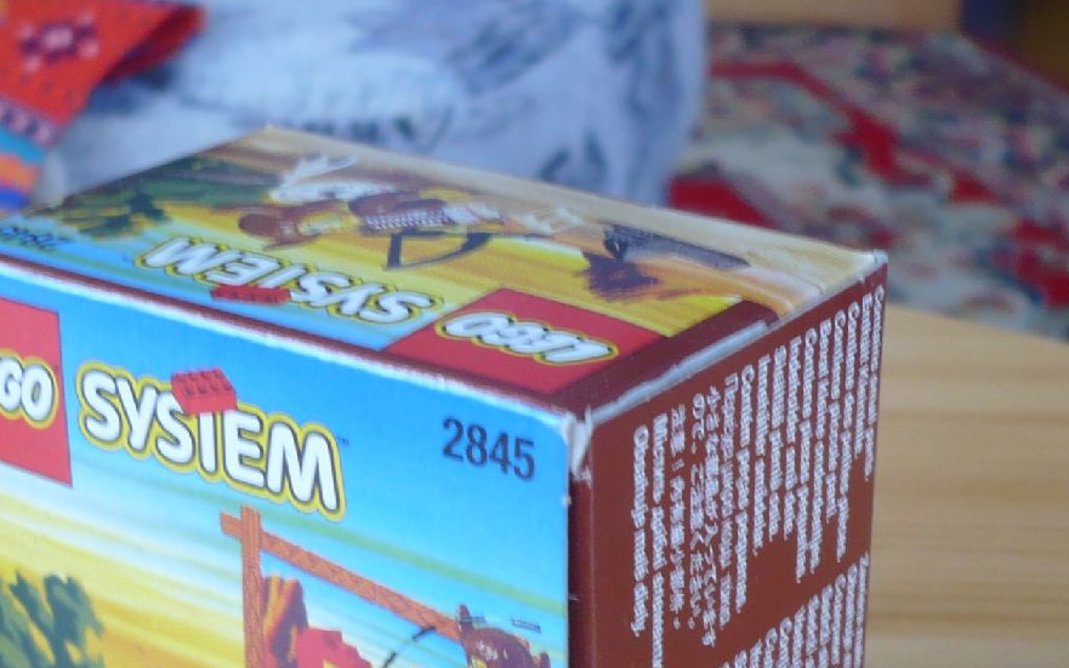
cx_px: 496
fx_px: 2419
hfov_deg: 24.9
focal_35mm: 83
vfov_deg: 15.6
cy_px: 521
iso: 100
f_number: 2.8
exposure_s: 1/25
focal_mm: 5.8
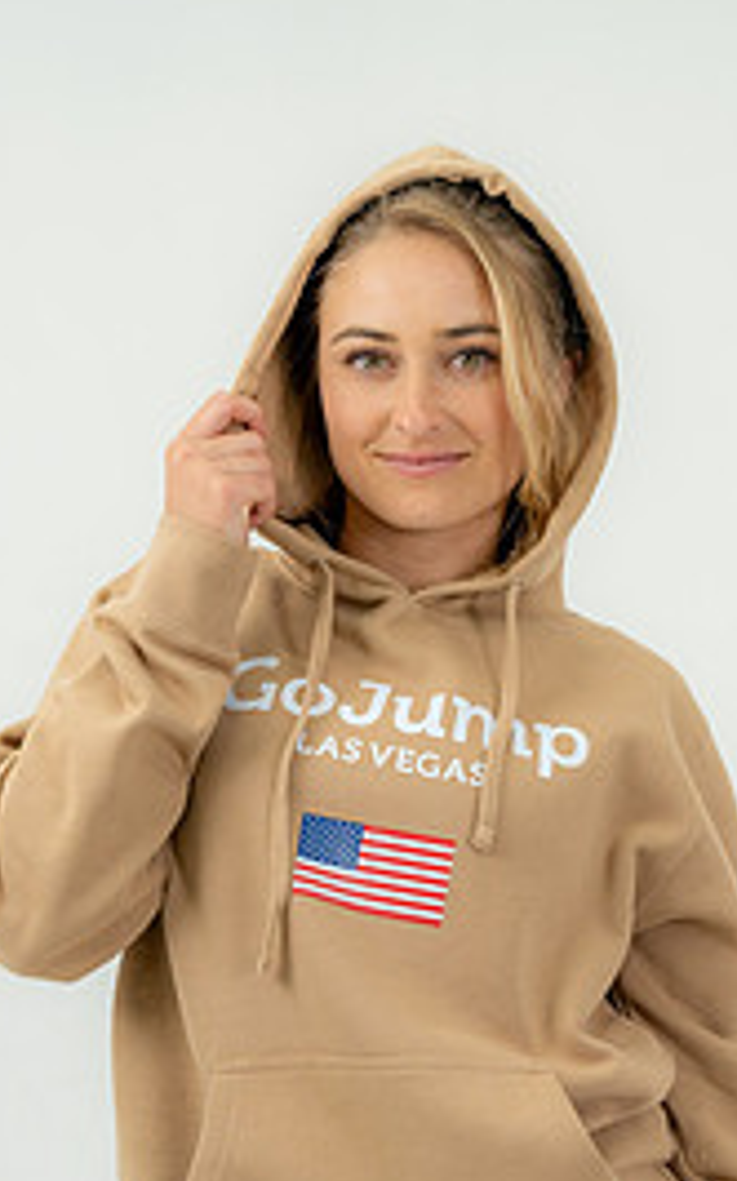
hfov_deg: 14.0
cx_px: 391
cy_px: 897
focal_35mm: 93
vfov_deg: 22.1
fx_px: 2992
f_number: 8
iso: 800
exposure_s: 1/160
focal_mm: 54
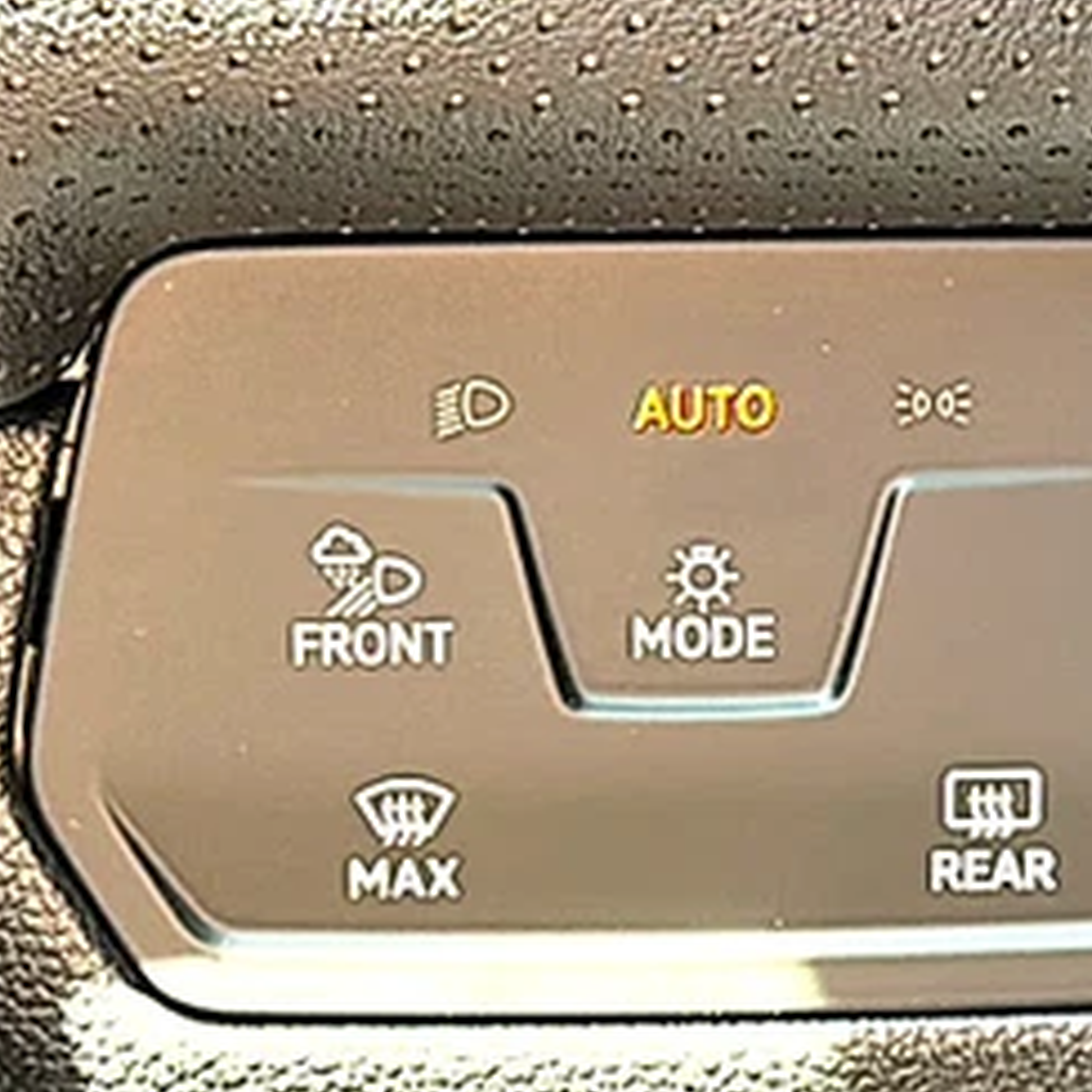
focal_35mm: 99
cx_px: 712
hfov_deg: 17.5
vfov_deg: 17.6
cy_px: 580
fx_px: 3533
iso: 80
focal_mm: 6.86
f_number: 1.78
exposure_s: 1/44
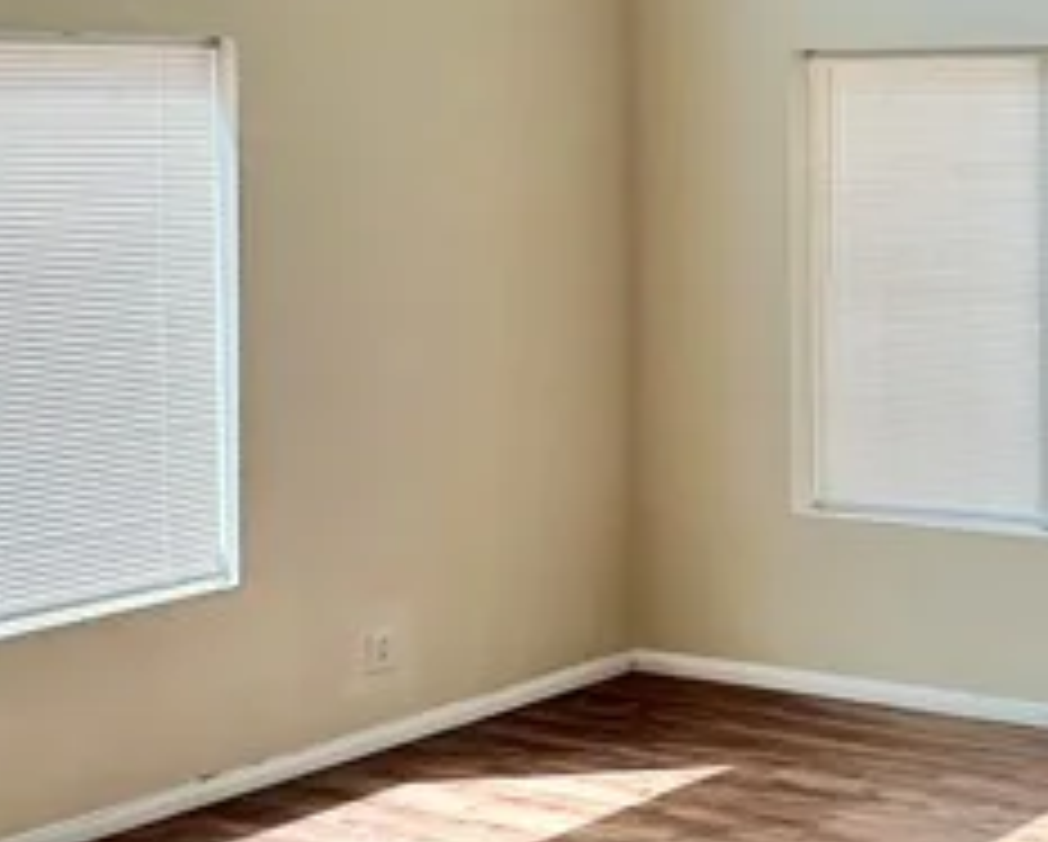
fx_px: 1863
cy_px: 122
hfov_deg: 22.9
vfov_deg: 24.8
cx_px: 1718
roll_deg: -0.1
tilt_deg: +0.5
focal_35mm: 60
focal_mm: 2.22
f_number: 2.2
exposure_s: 1/166
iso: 40
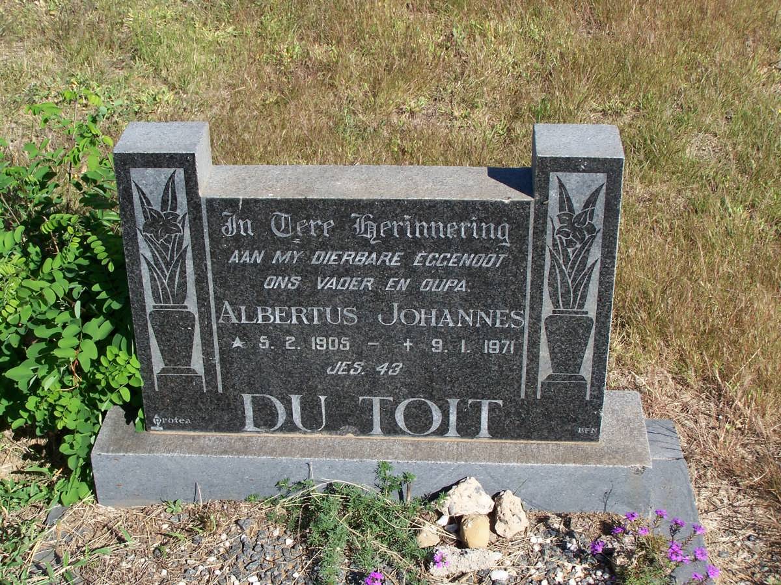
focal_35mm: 59
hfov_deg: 32.7
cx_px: 390
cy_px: 292
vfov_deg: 24.8
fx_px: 1331
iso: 80
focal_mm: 9.8
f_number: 4.5
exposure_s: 1/500
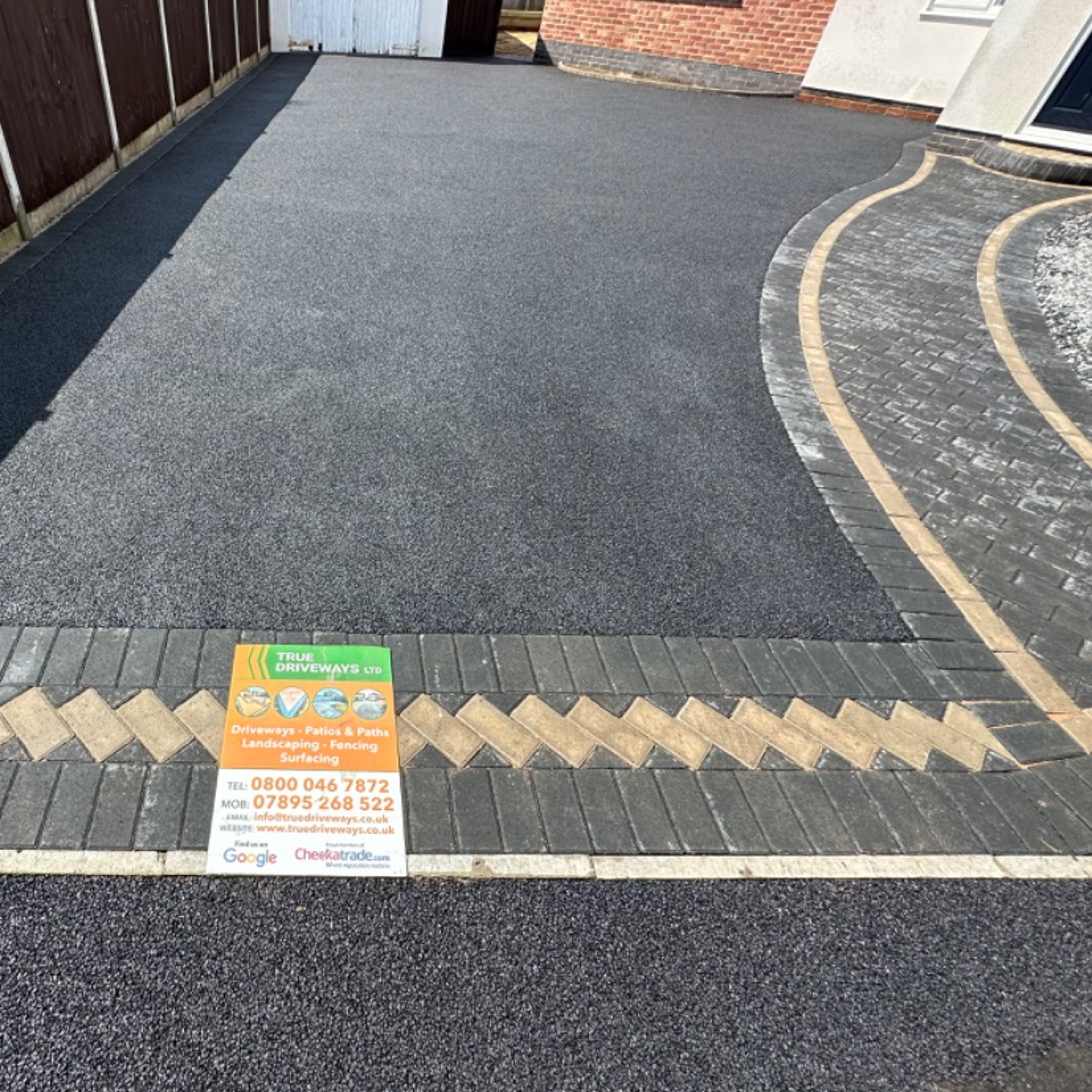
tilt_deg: -44.0
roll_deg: -2.9
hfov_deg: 77.1
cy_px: 561
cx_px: 332
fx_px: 642
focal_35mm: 18
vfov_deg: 80.7
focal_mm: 2.22
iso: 40
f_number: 2.2
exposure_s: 1/903
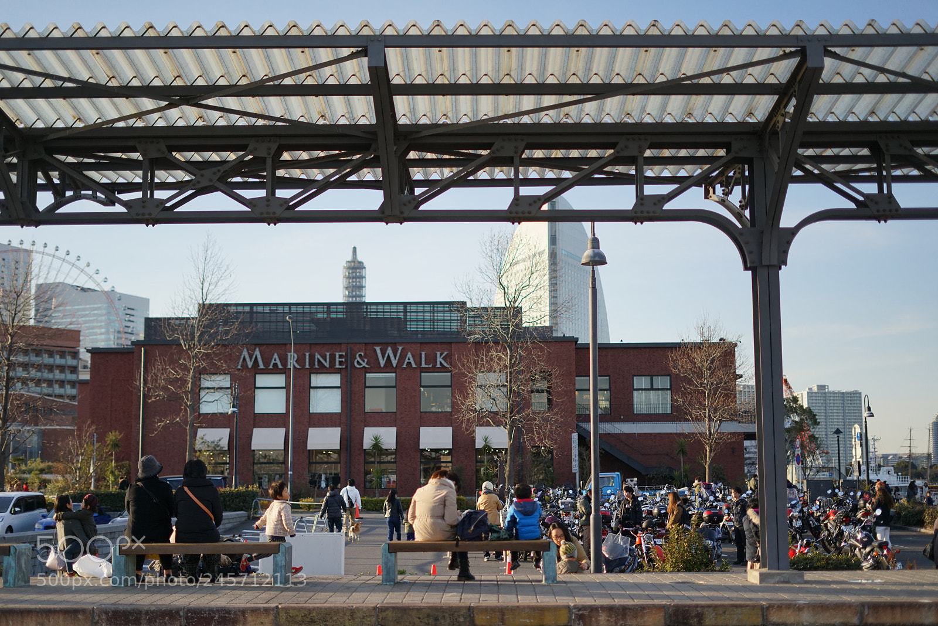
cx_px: 469
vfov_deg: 27.0
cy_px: 313
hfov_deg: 39.6
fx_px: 1303
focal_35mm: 50
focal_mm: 50
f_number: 1.8
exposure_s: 1/8000
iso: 400
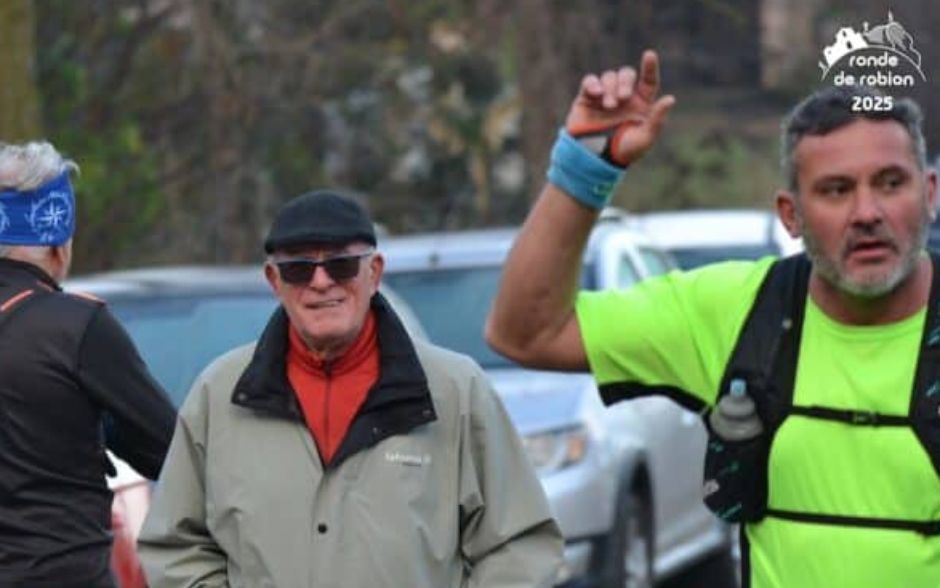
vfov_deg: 4.4
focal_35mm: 300
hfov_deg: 7.0
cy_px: 377
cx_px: 344
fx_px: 7686
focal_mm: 150
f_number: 5
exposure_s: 1/500
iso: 800
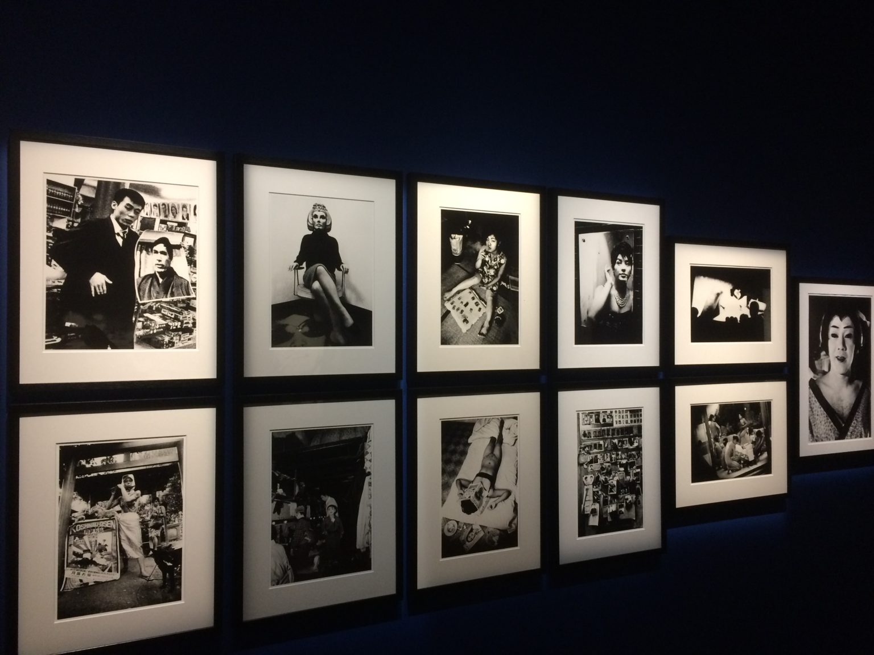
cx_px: 437
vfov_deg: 48.2
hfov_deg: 61.7
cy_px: 328
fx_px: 732
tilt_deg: +0.4
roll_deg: +0.3
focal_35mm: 29
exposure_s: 1/33
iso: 250
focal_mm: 4.15
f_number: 2.2
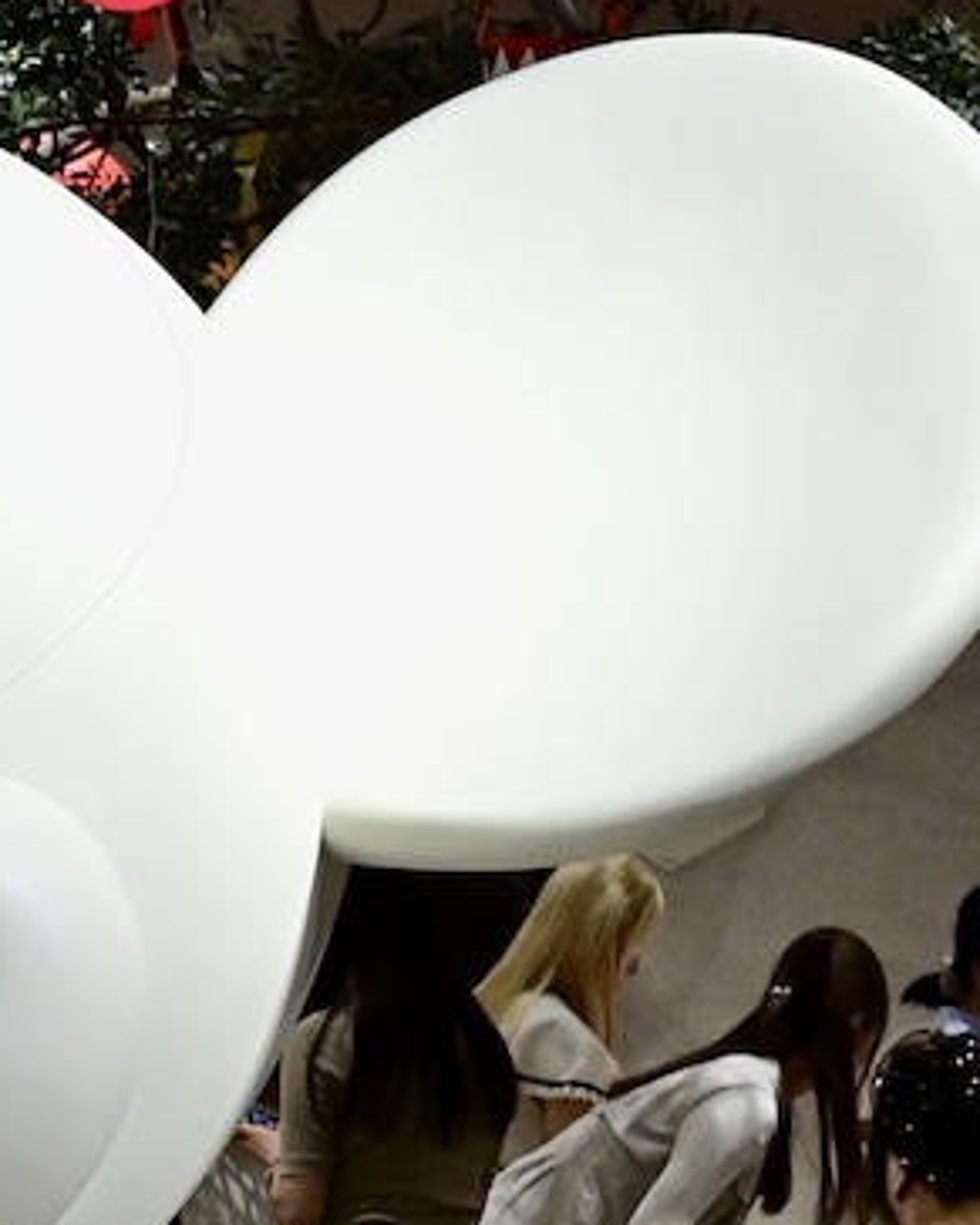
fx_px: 8415
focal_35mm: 232
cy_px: 1484
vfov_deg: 8.2
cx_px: -569
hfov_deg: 6.6
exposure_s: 1/200
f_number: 6.3
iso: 6400
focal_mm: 60
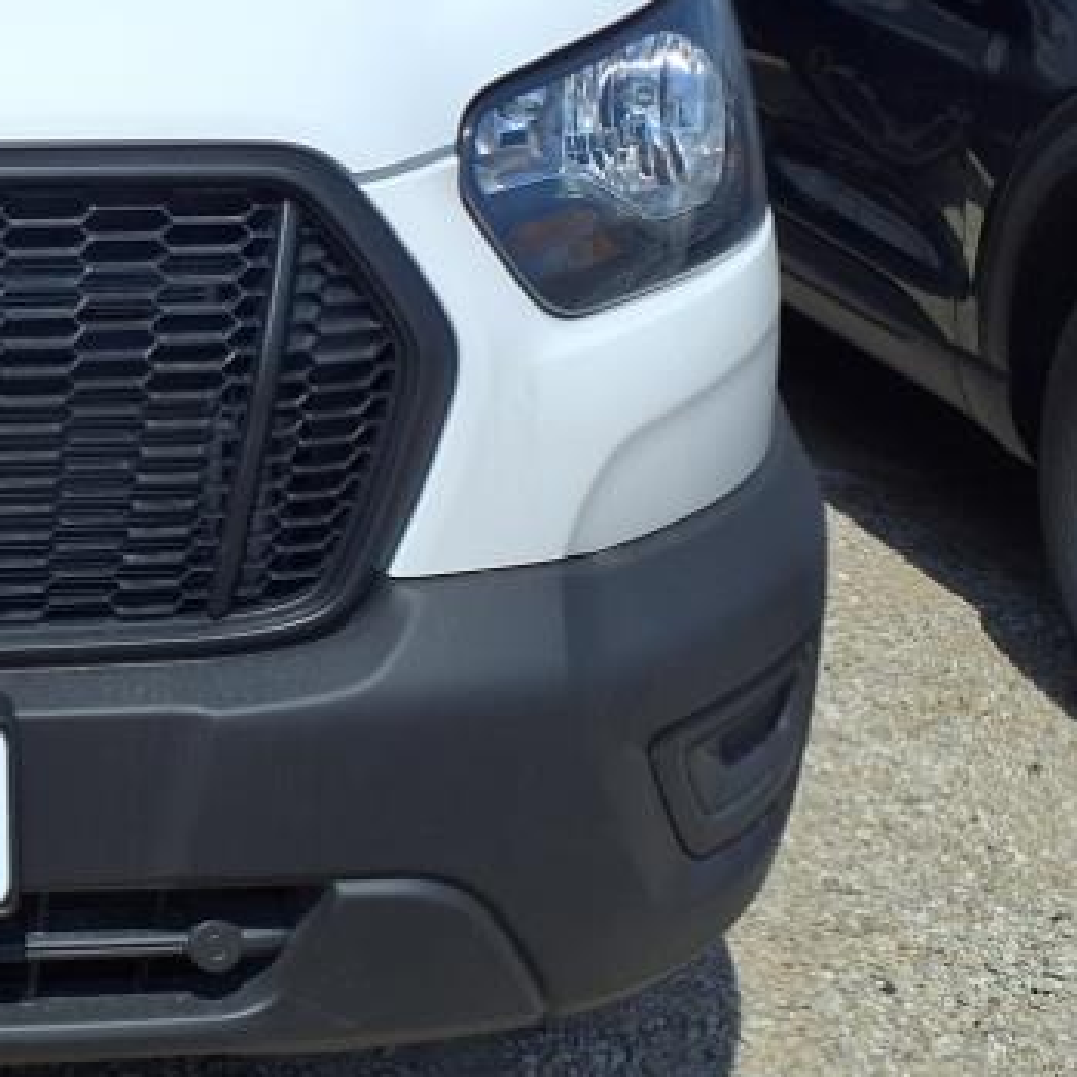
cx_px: -198
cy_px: 173
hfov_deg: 22.8
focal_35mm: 70
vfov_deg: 24.2
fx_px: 2464
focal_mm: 3.58
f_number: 1.9
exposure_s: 1/5000
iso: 40
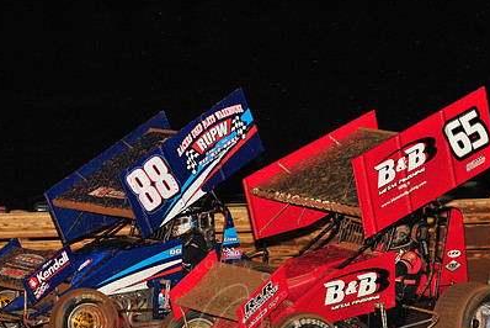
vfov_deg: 8.4
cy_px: 219
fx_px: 2220
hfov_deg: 12.6
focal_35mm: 163
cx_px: 223
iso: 1000
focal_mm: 112
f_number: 6.3
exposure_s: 1/320
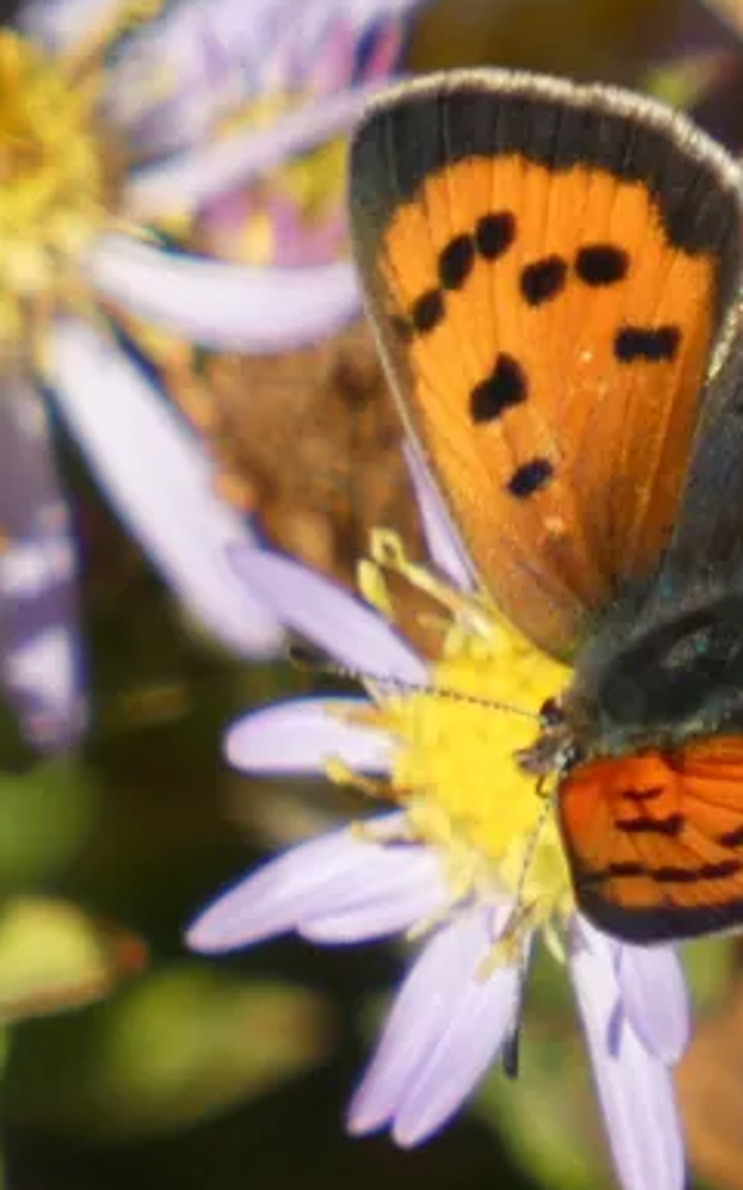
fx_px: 66596
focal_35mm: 2054
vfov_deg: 1.0
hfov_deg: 0.6
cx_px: 647
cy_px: 561
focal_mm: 209.4
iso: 80
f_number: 5.8
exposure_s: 1/160
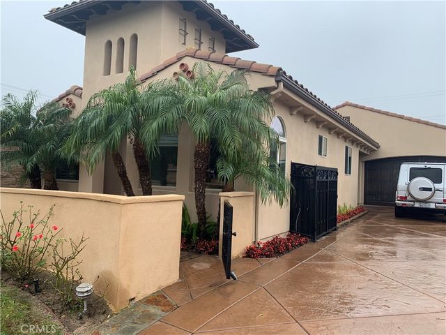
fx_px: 335
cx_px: 223
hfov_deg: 67.3
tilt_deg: +3.9
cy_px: 168
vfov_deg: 53.1
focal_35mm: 26
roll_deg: -2.3
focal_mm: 4.25
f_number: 1.8
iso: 32
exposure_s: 1/122
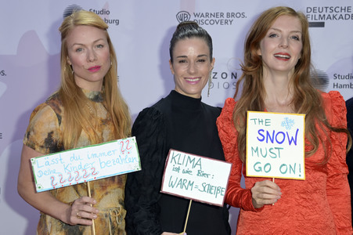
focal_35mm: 72
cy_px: 118
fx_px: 705
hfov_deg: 28.1
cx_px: 176
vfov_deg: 18.9
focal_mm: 72
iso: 400
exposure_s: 1/250
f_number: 5.6
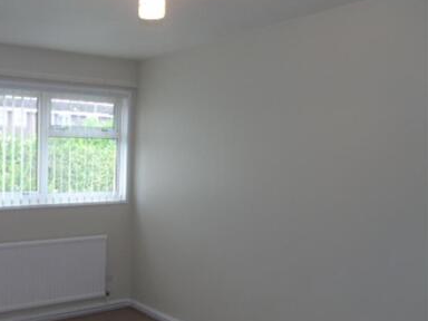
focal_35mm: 38
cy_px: 180
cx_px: 105
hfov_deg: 47.1
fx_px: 470
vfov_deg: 37.7
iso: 80
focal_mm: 4.4
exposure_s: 1/30
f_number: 3.4
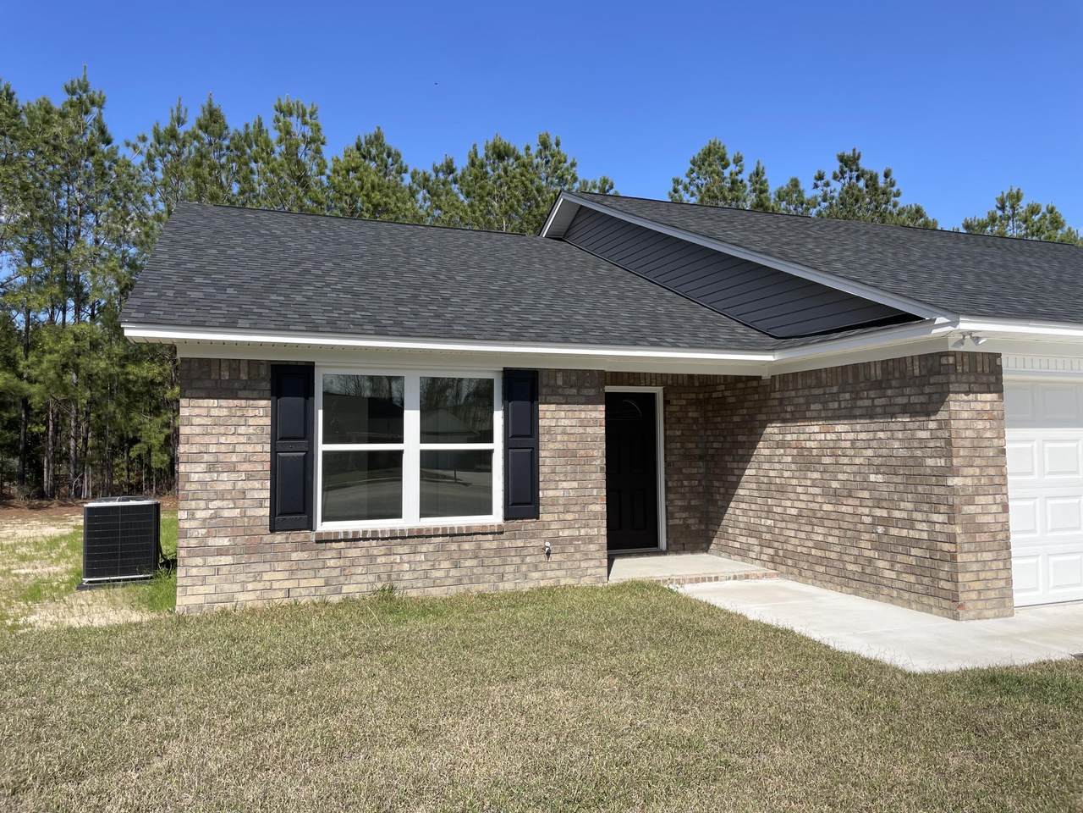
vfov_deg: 53.1
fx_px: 813
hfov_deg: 67.3
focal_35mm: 26
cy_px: 406
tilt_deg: +3.3
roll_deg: +0.5
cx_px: 542
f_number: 1.6
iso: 32
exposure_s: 1/3509
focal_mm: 4.2
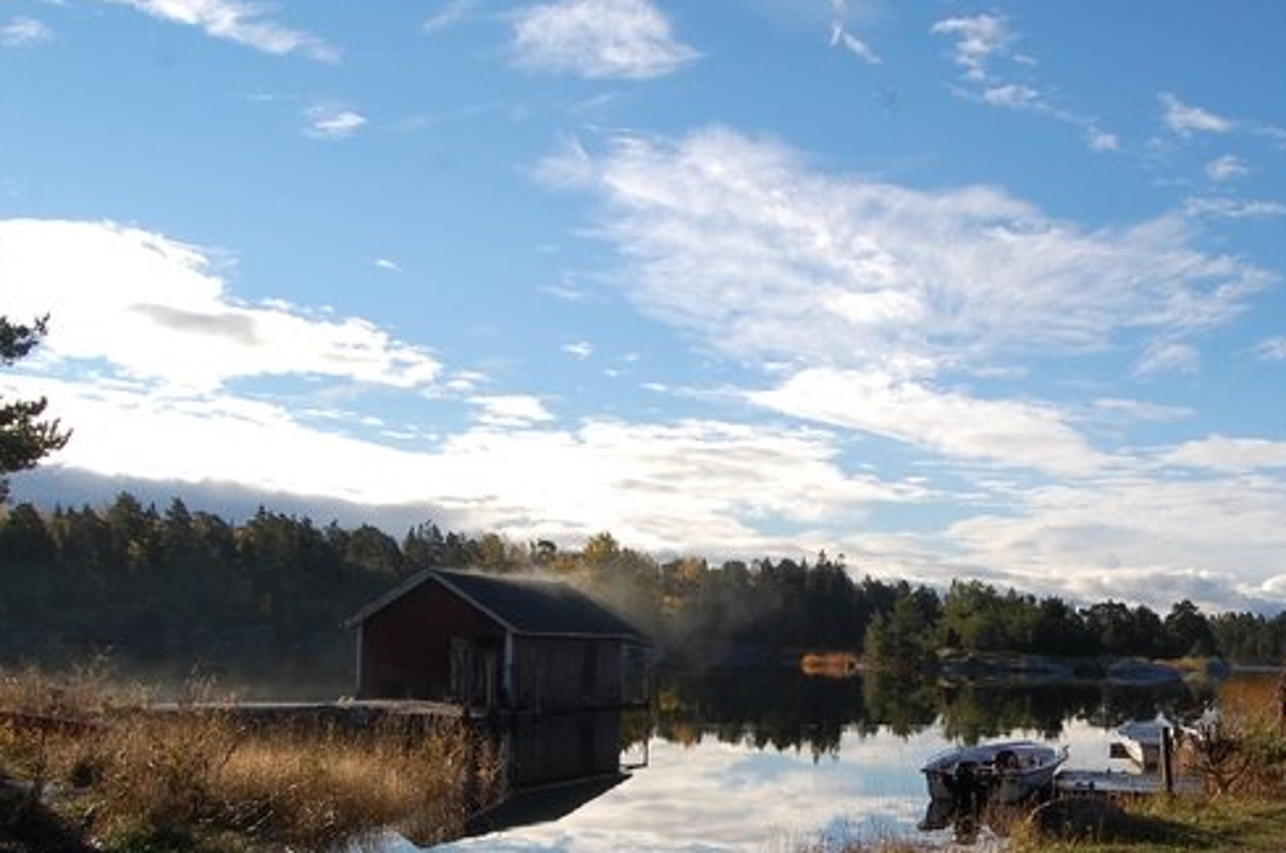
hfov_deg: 43.3
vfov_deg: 30.1
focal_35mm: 44
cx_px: 946
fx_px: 1569
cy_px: 593
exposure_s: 1/400
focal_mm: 18
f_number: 10
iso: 200
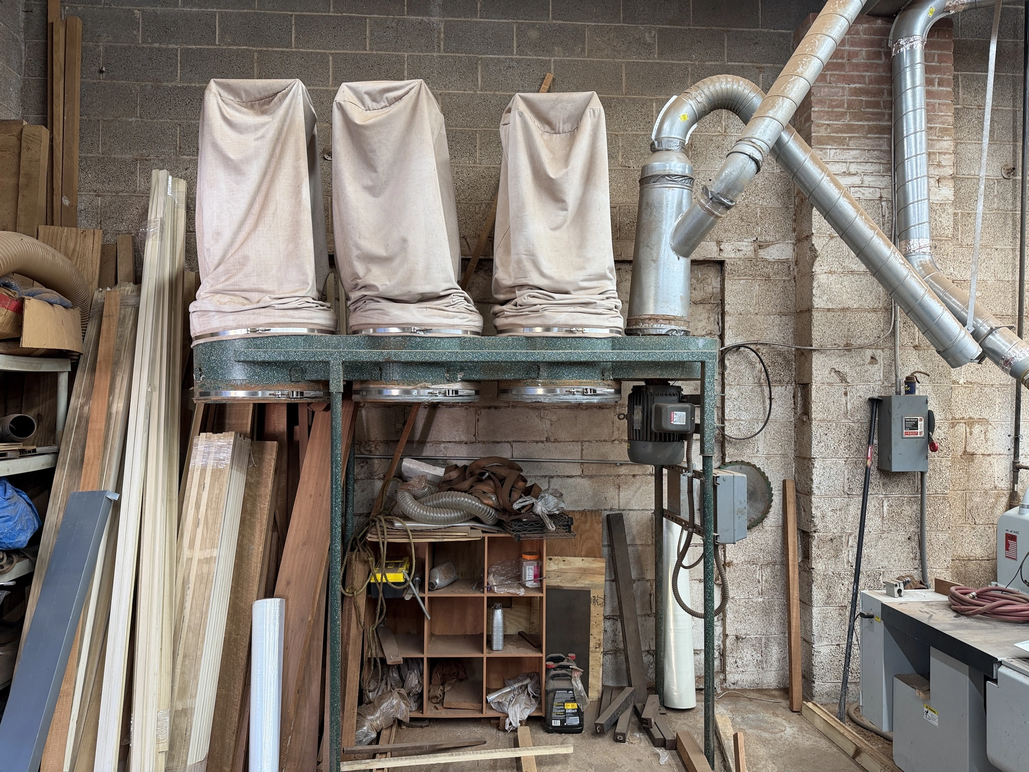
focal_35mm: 24
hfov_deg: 71.6
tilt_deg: +0.2
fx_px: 713
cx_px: 514
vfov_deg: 56.8
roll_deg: +0.4
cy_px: 386
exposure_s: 1/60
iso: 125
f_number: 1.78
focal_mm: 6.76
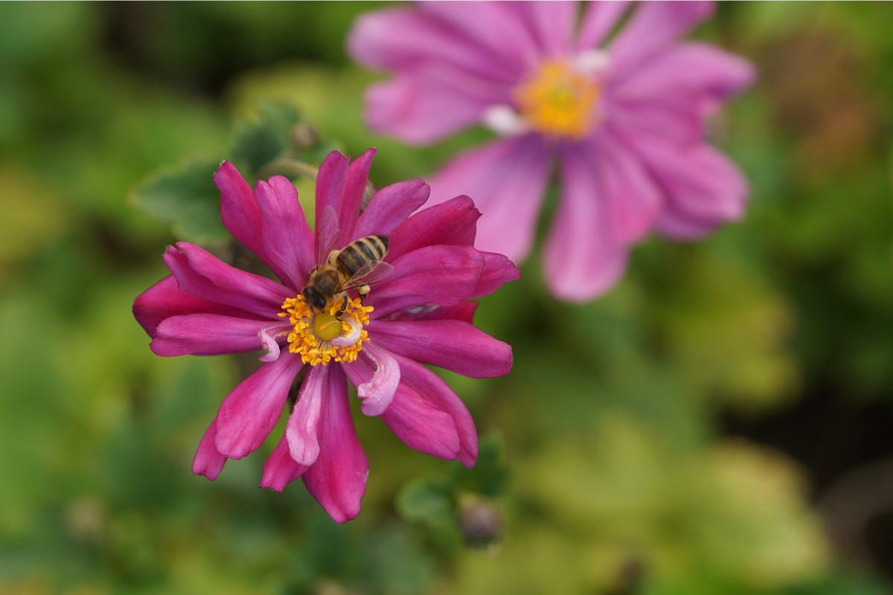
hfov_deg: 13.7
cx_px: 446
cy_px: 298
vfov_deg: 9.1
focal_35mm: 150
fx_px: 3721
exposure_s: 1/160
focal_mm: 100
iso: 160
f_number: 4
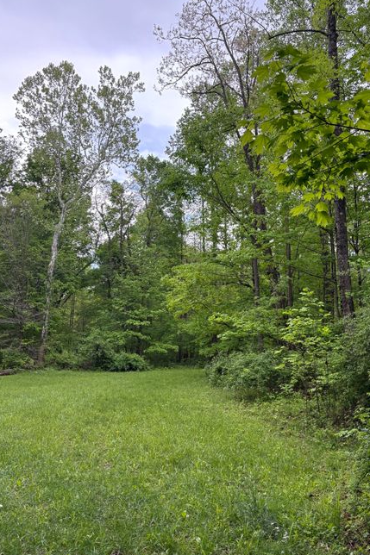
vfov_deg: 65.5
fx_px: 432
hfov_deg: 46.4
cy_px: 276
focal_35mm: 28
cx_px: 183
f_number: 1.6
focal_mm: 5.96
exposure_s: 1/285
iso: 40
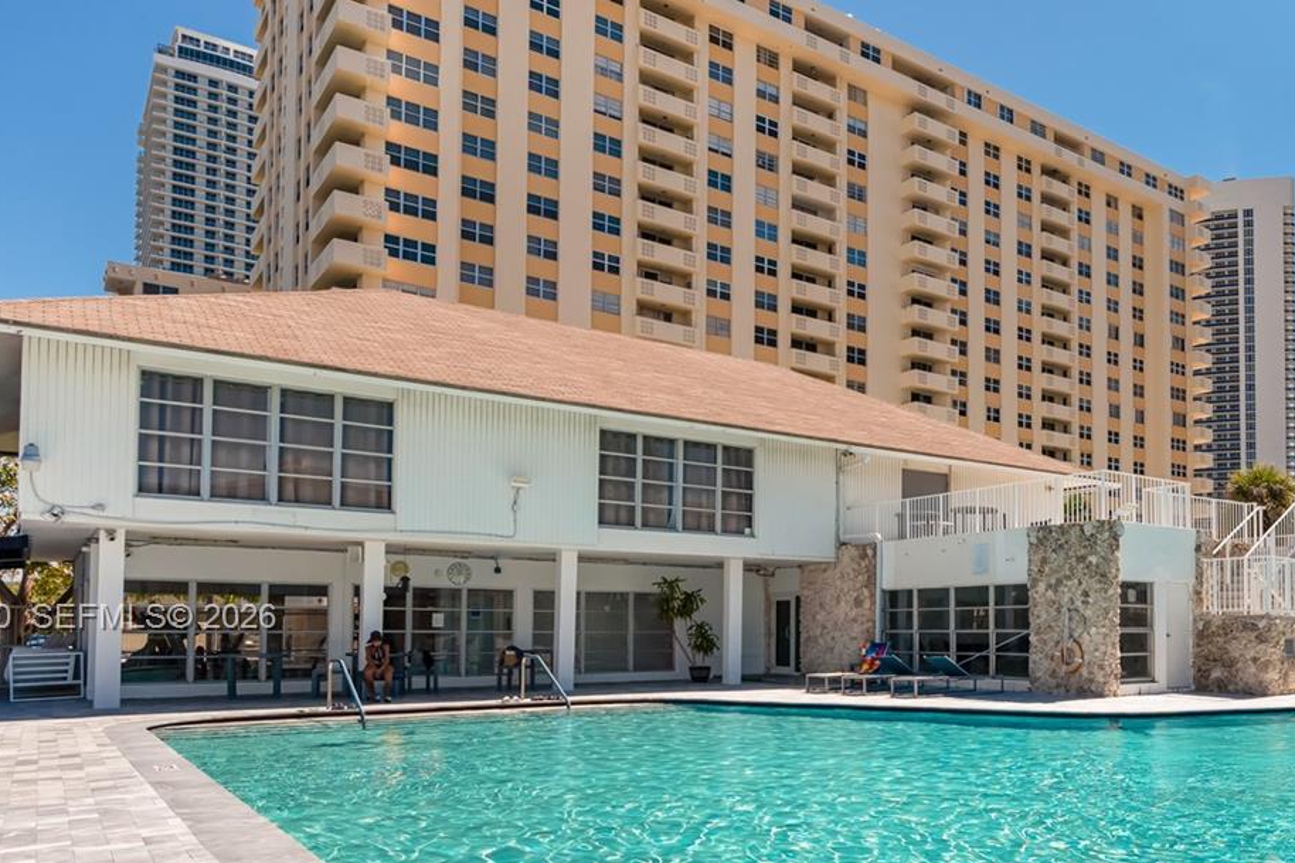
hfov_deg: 61.8
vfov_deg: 45.2
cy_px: 619
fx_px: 1007
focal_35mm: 28
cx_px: 969
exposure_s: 1/500
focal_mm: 16
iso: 100
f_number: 8
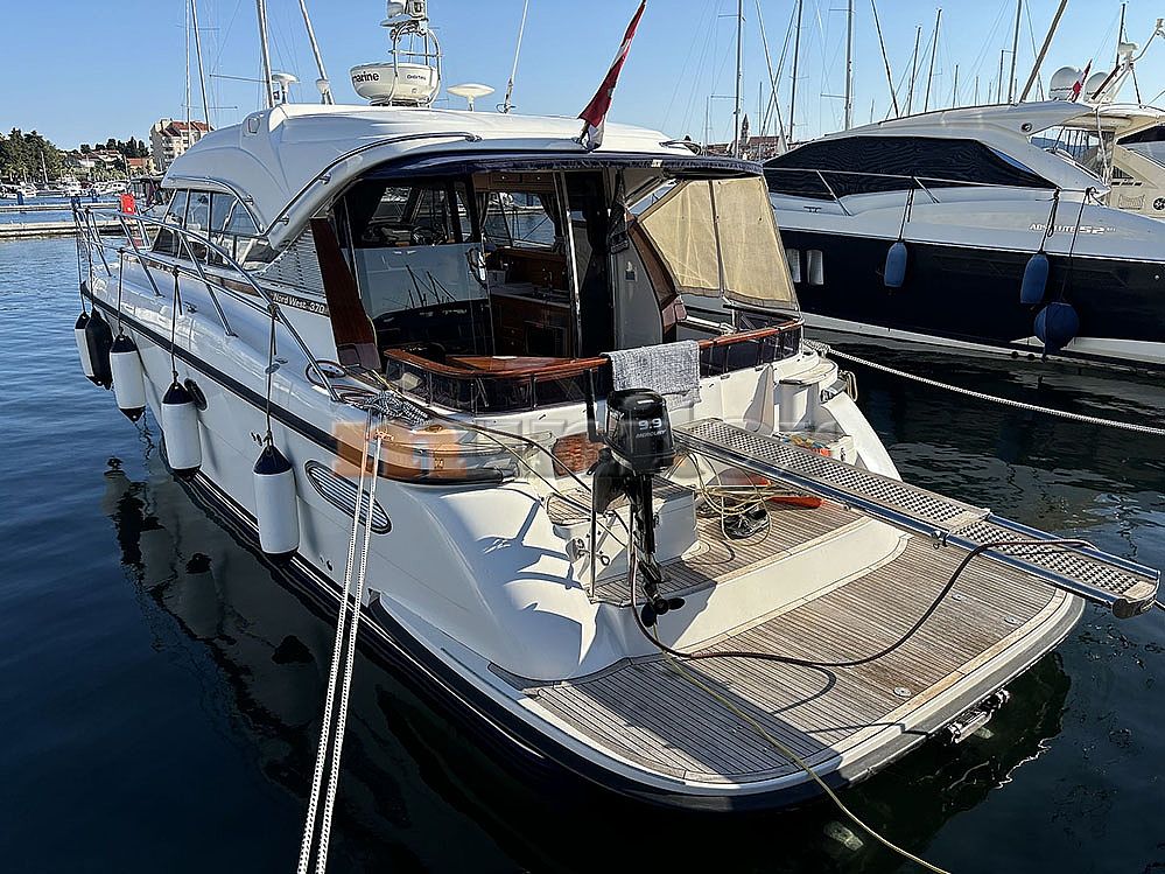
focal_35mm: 26
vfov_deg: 53.1
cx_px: 582
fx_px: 875
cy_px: 437
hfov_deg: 67.3
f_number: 1.6
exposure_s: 1/2710
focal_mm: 5.96
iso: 50
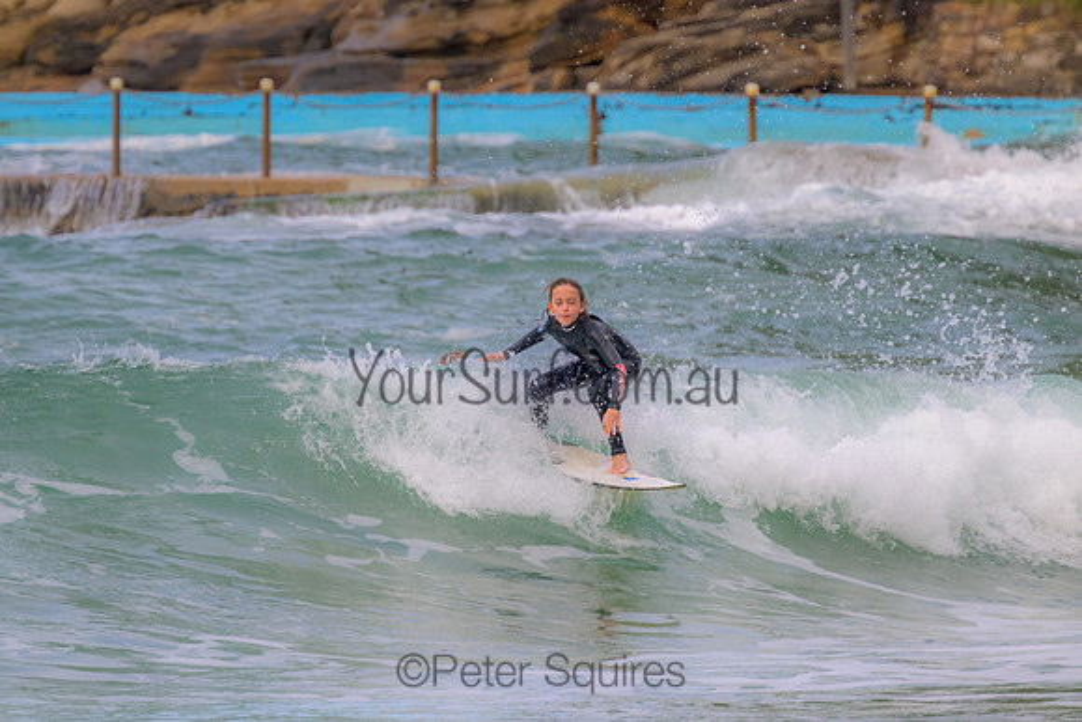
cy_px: 361
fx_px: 24049
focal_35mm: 800
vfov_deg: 1.7
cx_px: 541
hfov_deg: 2.6
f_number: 11
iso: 1600
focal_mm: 800
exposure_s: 1/1250
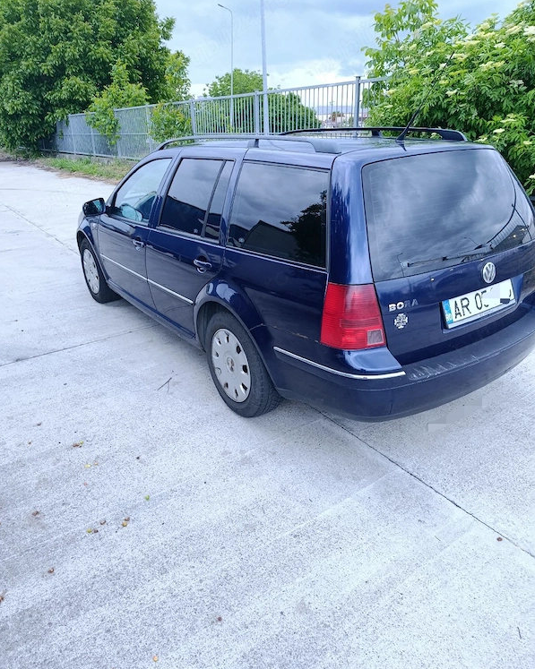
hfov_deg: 58.7
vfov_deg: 70.3
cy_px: 333
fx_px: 475
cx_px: 267
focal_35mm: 24
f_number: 1.65
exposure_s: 1/50
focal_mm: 6.11
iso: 1379
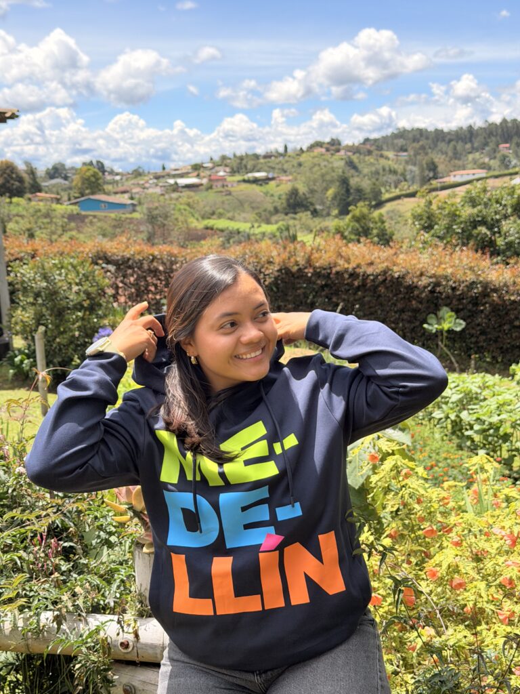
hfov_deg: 30.3
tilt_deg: -10.7
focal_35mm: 48
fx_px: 961
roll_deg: +2.4
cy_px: 347
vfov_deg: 39.7
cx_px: 260
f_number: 1.78
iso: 80
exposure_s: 1/819
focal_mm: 6.76
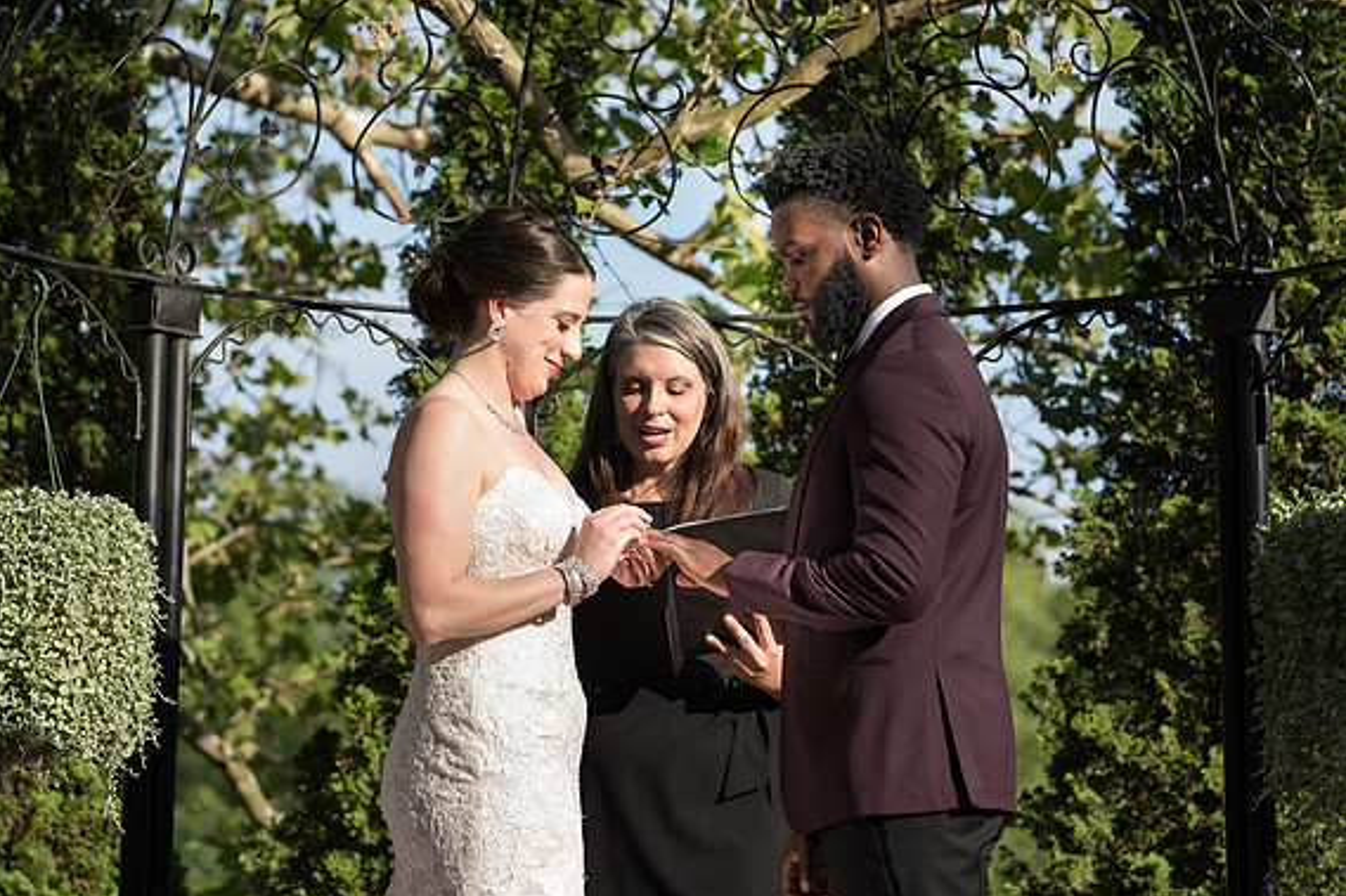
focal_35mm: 165
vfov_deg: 8.3
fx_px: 6167
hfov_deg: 12.5
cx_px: 692
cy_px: 467
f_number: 5.6
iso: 50
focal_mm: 144
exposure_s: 1/200
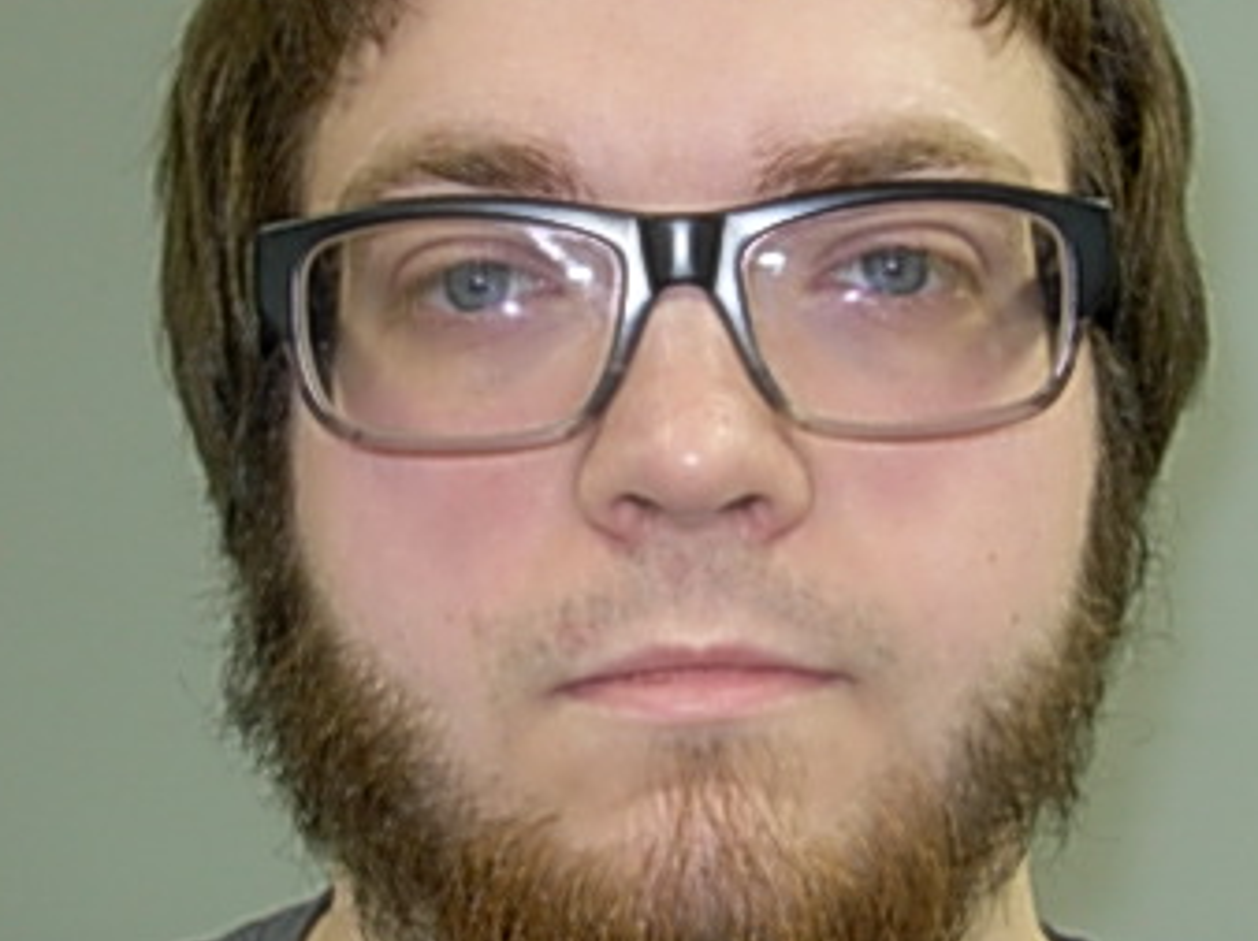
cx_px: 733
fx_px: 2615
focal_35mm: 72
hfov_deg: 27.0
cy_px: 391
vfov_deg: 20.4
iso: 79
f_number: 2.9
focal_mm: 6.3
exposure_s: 1/22.6
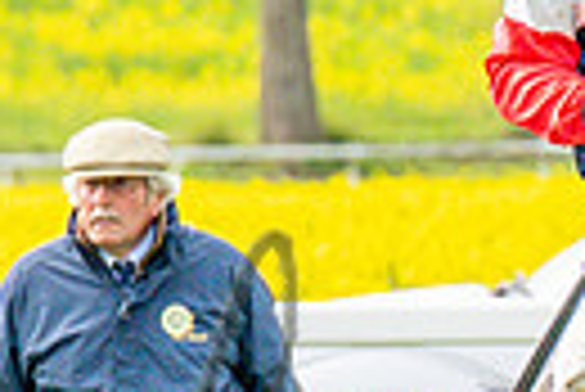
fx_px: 19603
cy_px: 335
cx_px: 865
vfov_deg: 1.1
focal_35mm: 1205
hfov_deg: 1.7
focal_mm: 110
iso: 400
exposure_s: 1/2500
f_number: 4
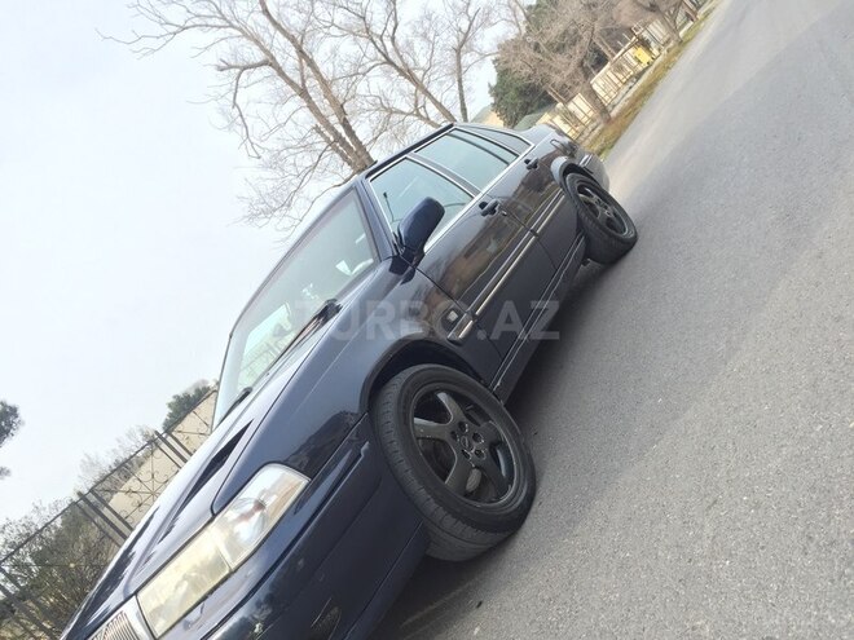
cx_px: 427
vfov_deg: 48.2
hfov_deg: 61.7
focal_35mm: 29
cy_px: 320
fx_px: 715
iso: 32
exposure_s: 1/295
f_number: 2.2
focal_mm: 4.15
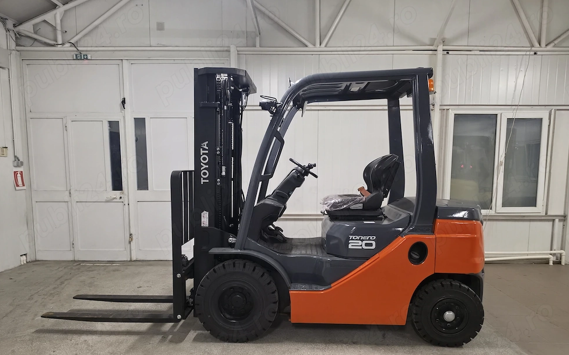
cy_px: 212
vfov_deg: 49.0
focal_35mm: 25
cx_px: 285
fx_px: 388
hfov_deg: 72.6
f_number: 1.4
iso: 250
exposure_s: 1/50
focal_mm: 6.5
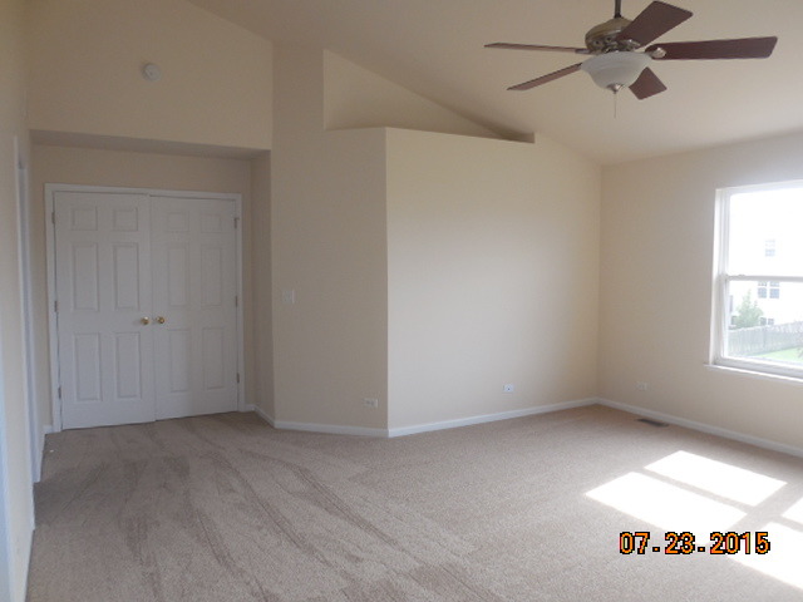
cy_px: 301
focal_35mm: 26
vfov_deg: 53.1
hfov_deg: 67.3
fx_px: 603
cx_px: 402
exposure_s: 1/80
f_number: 3.5
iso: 125
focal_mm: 4.6
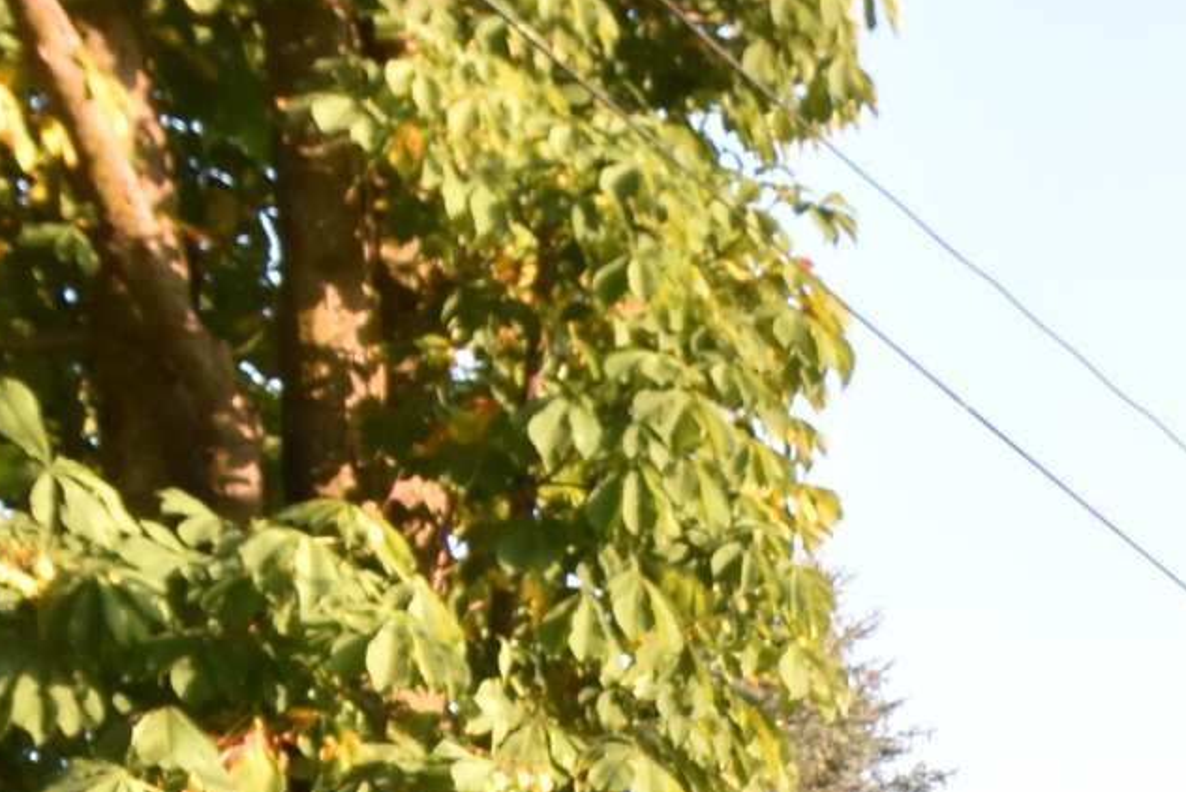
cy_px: 1721
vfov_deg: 11.7
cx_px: 1869
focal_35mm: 102
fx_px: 3362
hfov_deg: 17.6
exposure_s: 1/160
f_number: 8
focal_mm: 14
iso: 400
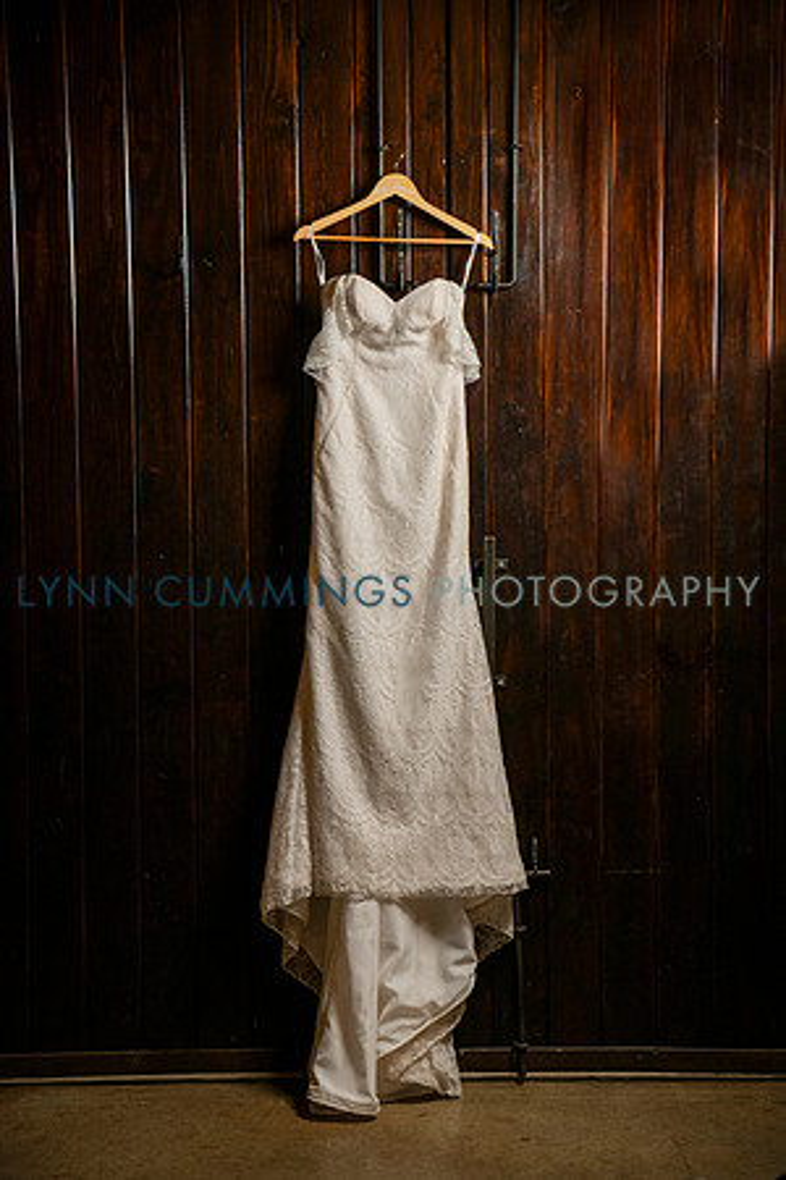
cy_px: 590
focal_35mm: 70
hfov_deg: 19.5
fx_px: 2292
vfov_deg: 28.8
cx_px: 393
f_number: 3.5
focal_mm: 70
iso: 500
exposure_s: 1/1250
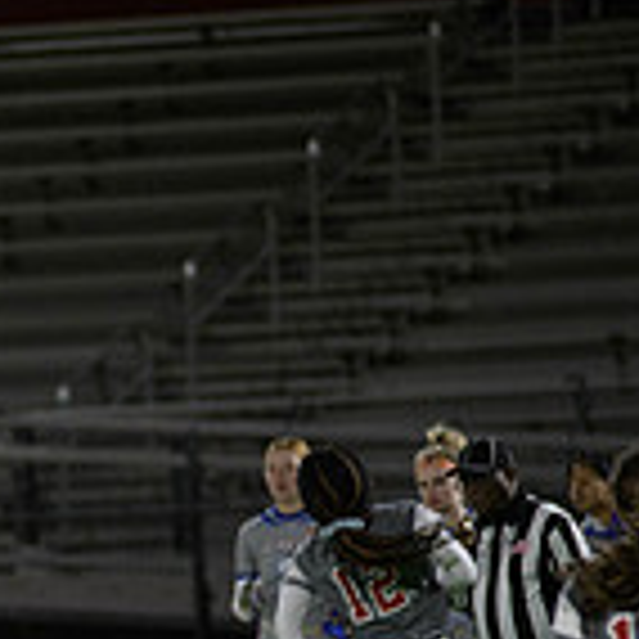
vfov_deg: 2.5
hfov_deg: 2.5
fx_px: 14473
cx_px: -234
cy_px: 763
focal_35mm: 693
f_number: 2.8
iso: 900
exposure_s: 1/200
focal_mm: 200
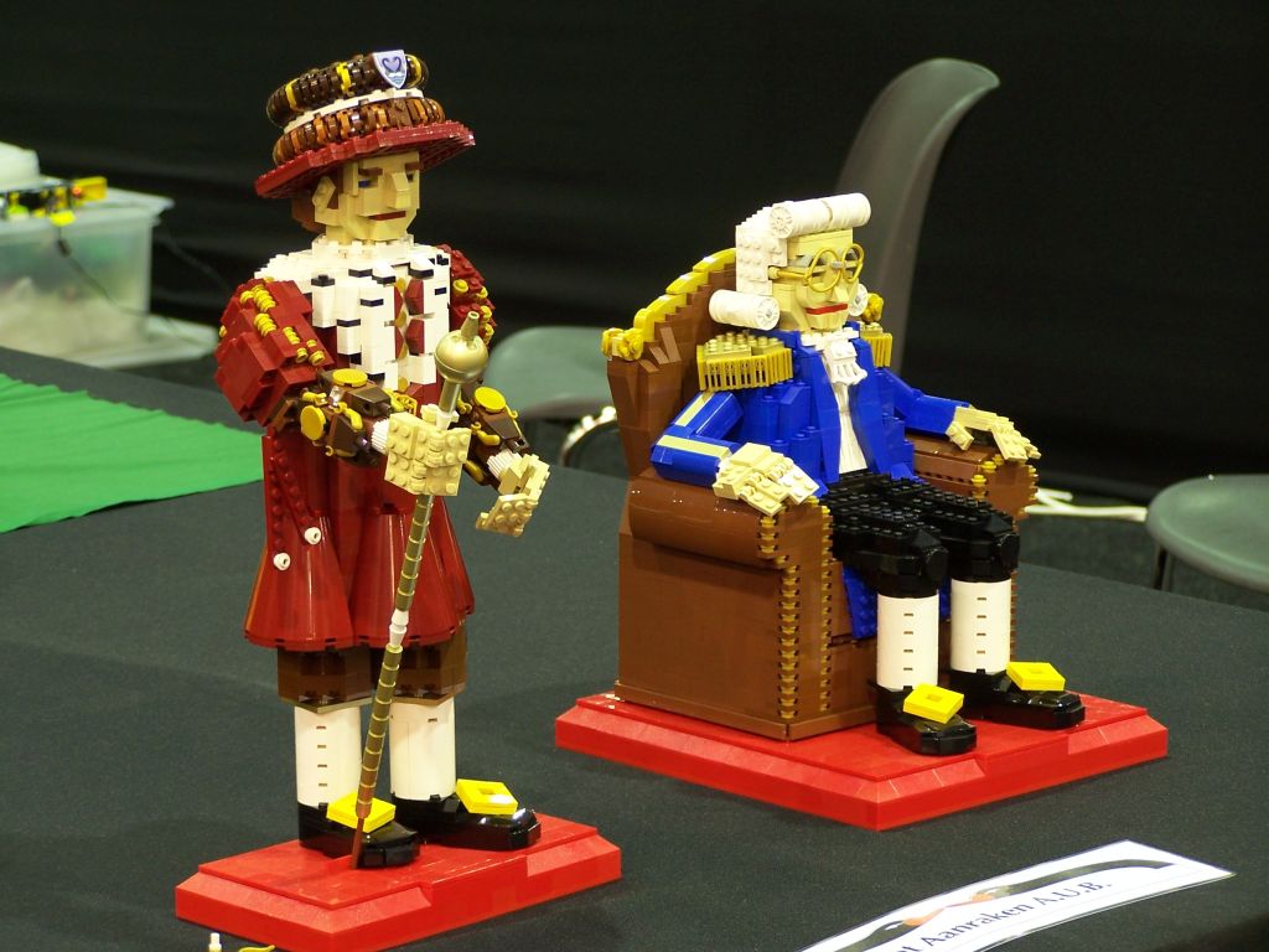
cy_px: 476
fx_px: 4692
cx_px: 634
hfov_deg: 15.4
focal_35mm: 128
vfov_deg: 11.6
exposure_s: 1/2
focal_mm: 21.2
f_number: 3.2
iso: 80
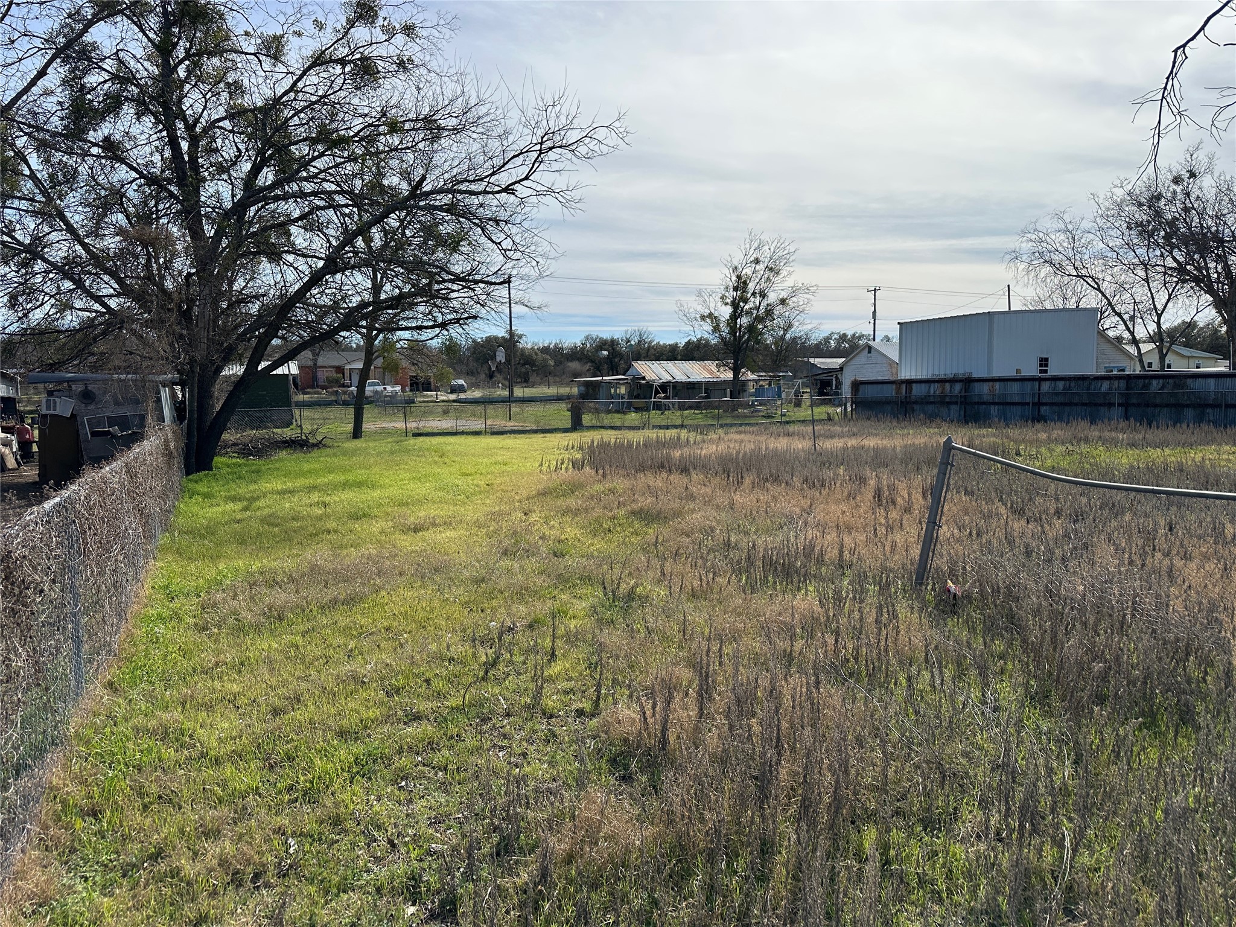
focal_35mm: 24
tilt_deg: -5.1
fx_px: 857
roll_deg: -0.6
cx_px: 618
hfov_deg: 71.6
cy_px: 464
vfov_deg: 56.8
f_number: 1.78
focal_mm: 6.86
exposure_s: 1/6623
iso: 80
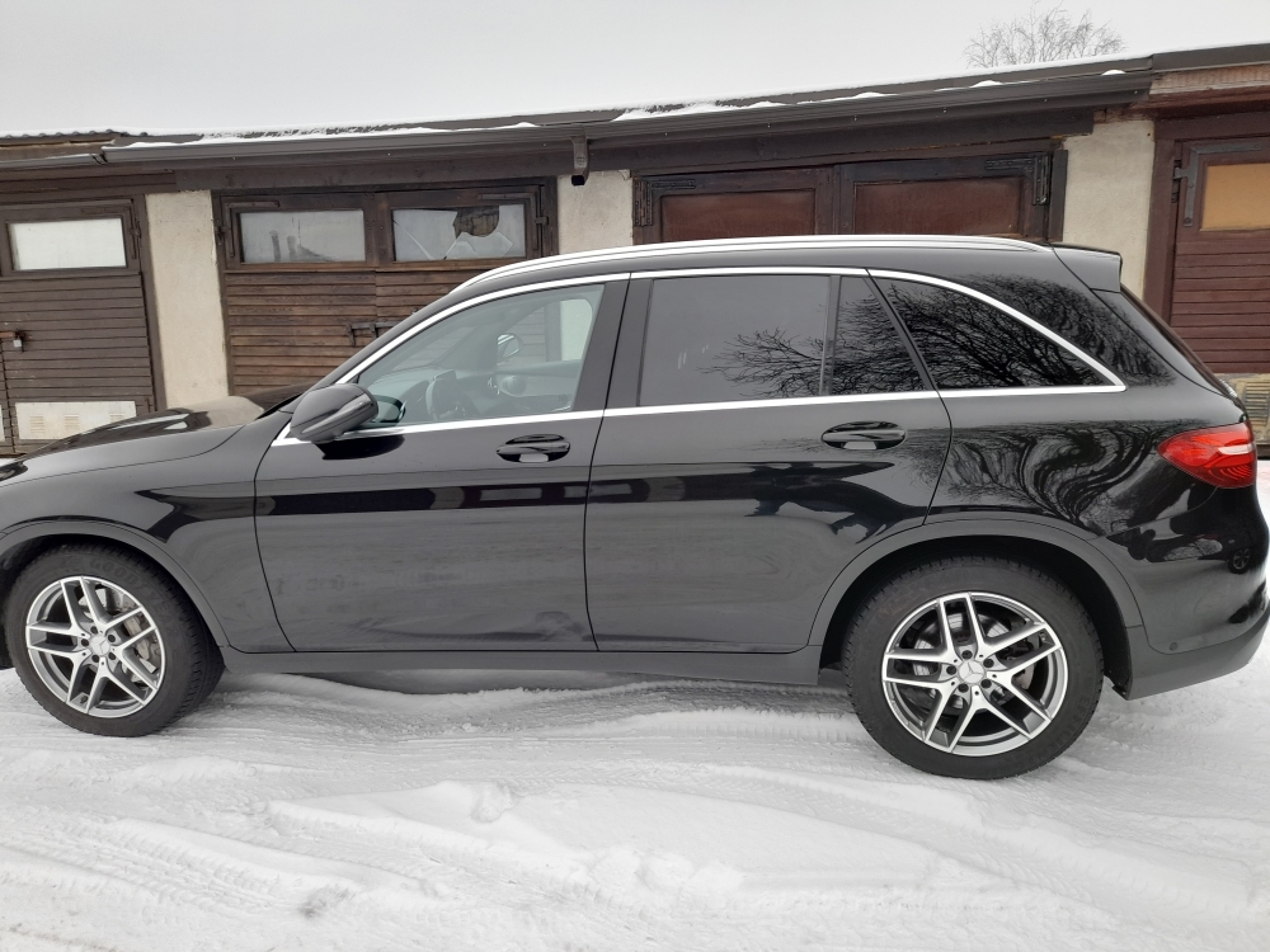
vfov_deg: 54.9
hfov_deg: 69.4
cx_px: 635
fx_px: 917
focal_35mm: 25
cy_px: 476
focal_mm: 4.6
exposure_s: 1/50
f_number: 2
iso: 32
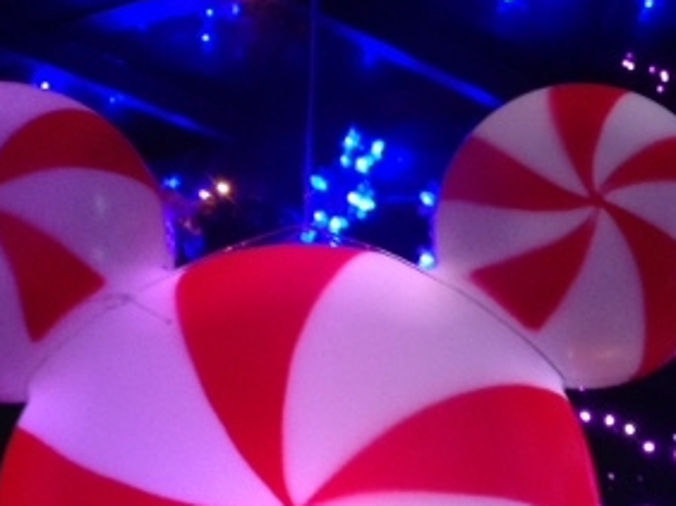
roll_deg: -0.5
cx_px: 587
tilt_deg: +12.7
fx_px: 1463
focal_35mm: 75
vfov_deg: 19.3
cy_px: 434
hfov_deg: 25.3
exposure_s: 1/20
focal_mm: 4.12
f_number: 2.4
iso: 250
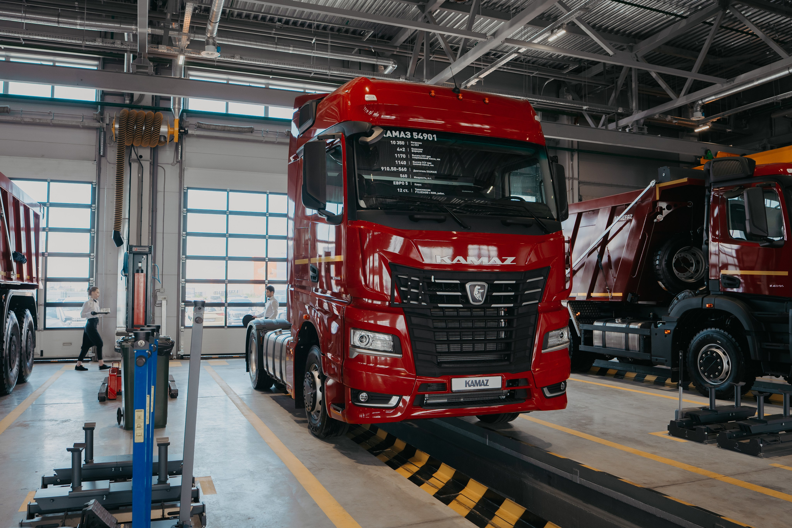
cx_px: 396
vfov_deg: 46.4
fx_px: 616
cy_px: 264
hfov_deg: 65.5
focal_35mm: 28
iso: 160
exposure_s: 1/125
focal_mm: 28
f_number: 4
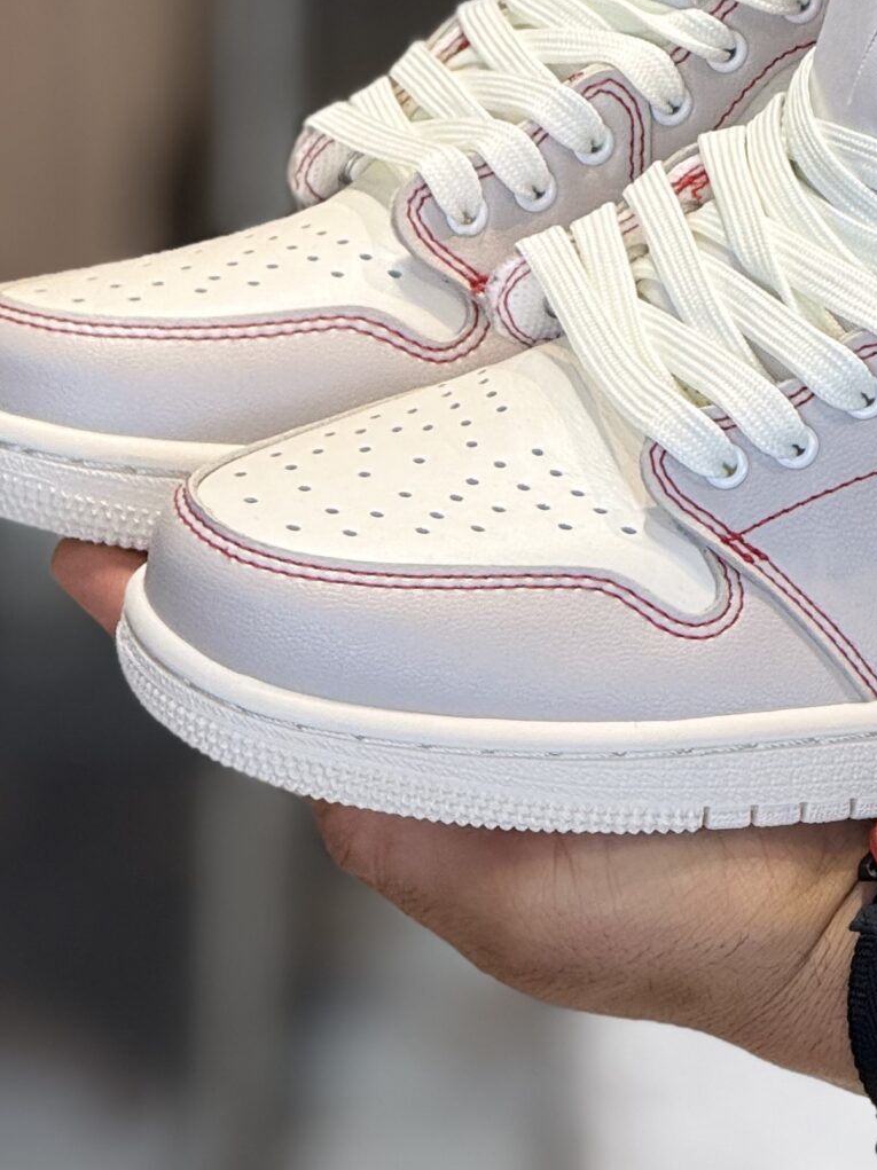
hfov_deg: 4.9
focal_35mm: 301
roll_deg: -2.8
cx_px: 862
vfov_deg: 6.6
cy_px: 70
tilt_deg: -12.9
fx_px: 10174
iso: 100
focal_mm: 15.66
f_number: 2.8
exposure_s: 1/100
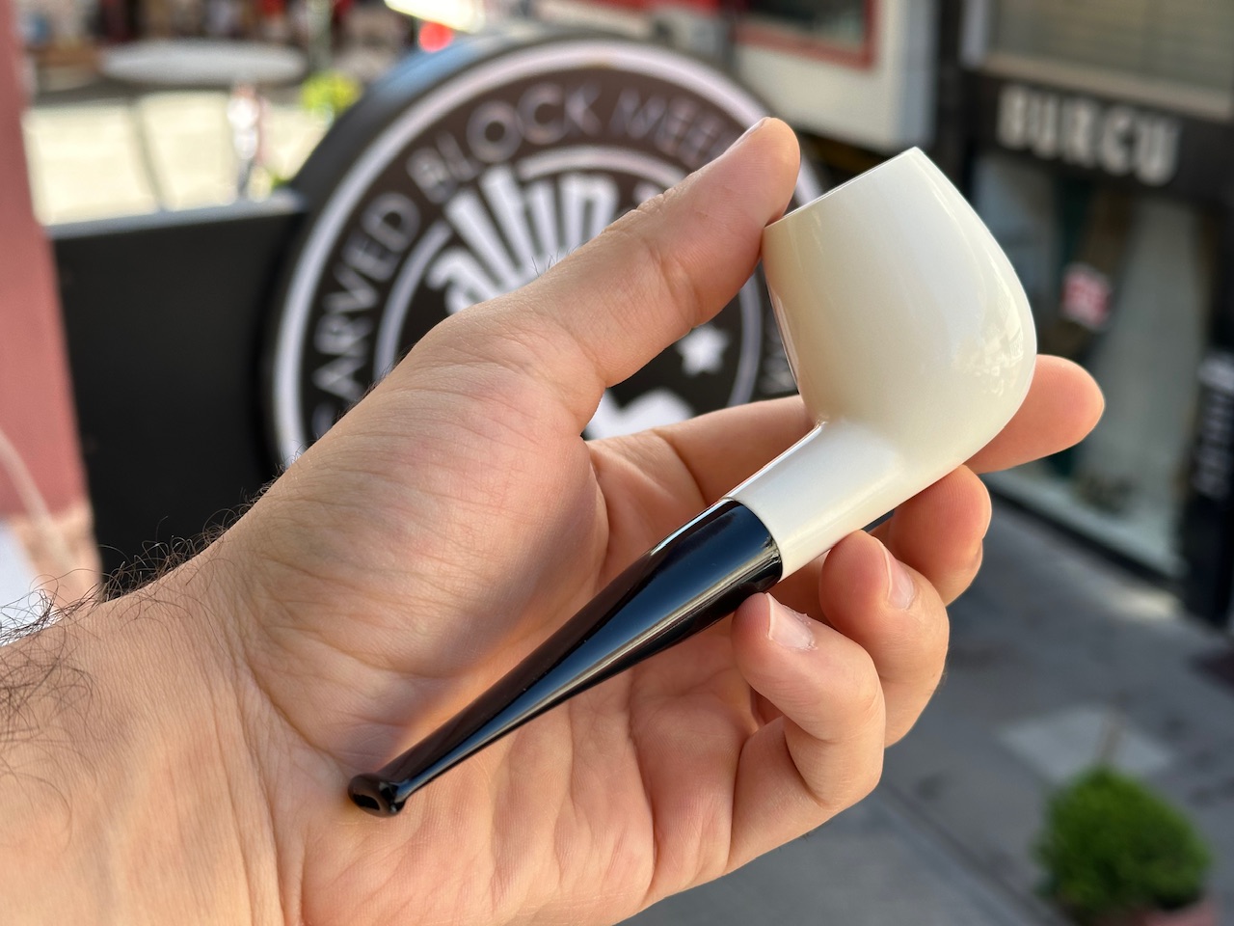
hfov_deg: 39.7
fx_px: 1711
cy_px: 463
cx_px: 617
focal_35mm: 48
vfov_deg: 30.3
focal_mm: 6.86
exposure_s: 1/463
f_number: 1.78
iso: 64
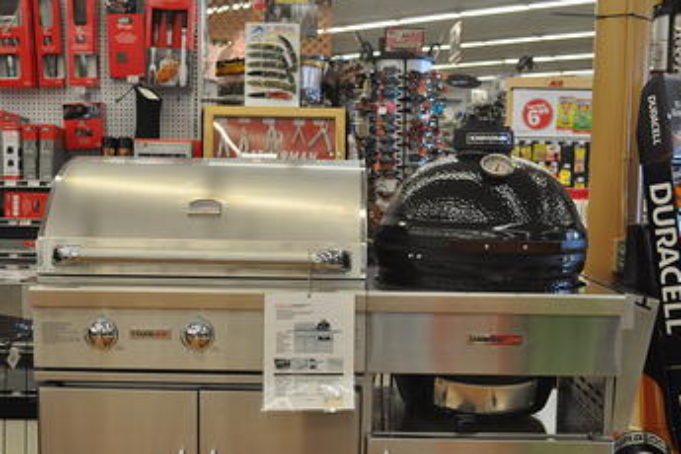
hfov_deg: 37.5
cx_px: 330
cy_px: 300
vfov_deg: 25.4
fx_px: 1003
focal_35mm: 53
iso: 400
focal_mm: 26
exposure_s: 1/80
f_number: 4.5
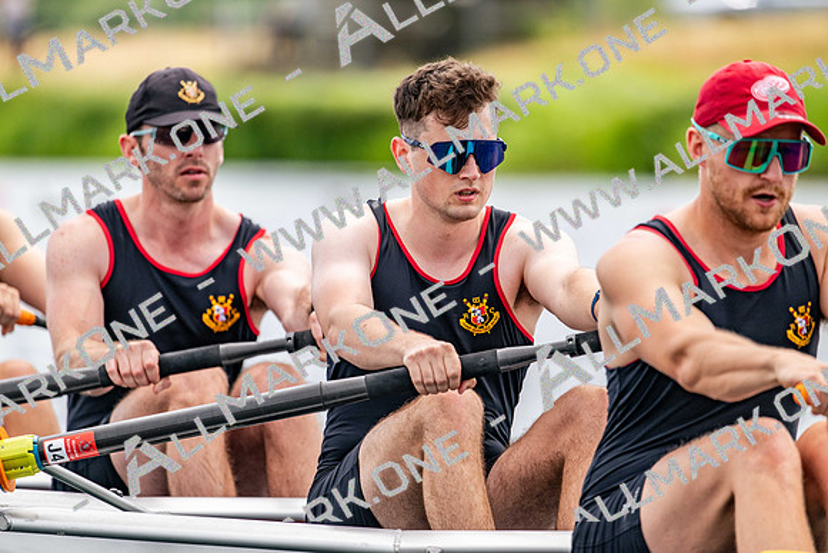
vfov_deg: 3.4
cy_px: 276
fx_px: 9202
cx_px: 414
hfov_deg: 5.2
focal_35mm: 400
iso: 450
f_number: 4.5
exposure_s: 1/2500
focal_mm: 400
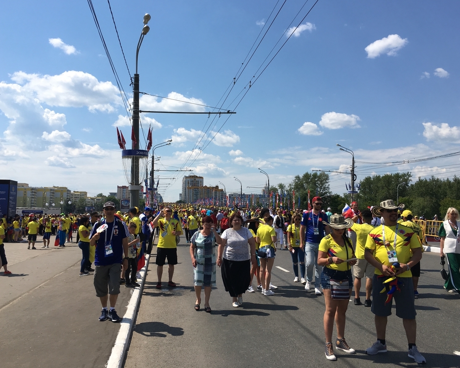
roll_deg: +0.4
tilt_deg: +4.8
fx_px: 422
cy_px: 181
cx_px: 230
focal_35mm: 31
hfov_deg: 57.2
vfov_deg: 47.1
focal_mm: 4.15
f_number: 2.2
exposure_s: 1/2653
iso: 25
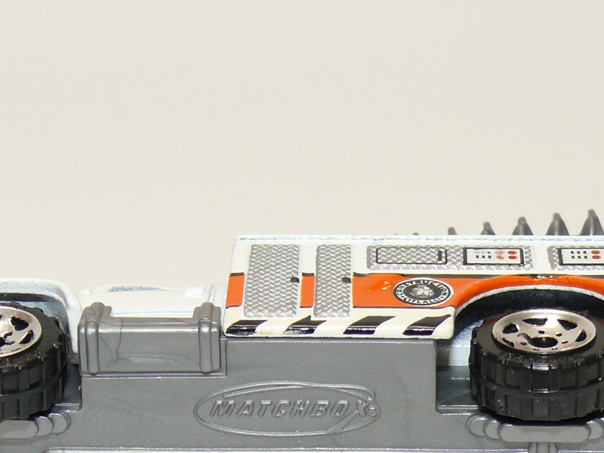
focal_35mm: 151
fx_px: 2635
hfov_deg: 13.1
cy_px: 420
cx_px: 337
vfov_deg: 9.8
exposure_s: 1/30
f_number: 4
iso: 100
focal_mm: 11.9
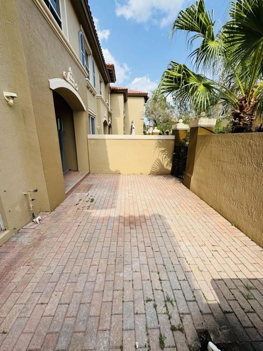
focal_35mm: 14
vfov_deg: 102.1
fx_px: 142
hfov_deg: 85.7
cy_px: 176
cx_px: 132
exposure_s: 1/1277
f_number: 2.2
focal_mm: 2.22
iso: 40
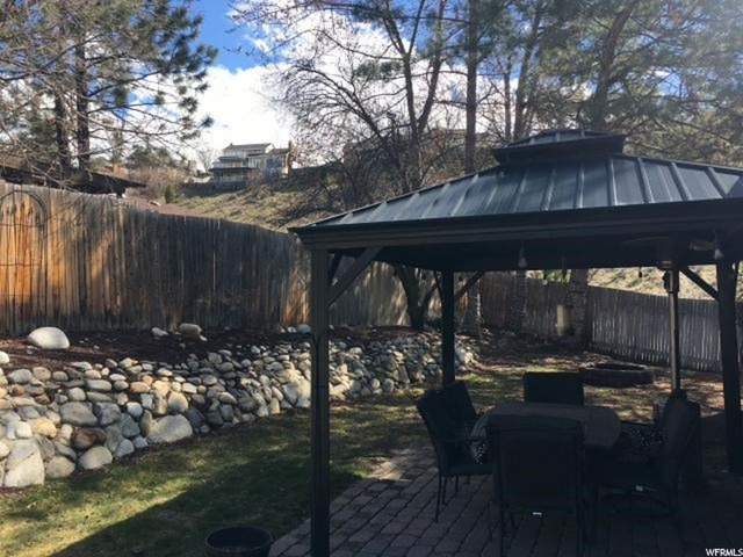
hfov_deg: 61.7
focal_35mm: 29
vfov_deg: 48.2
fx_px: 622
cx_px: 372
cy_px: 278
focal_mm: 4.15
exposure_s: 1/718
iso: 25
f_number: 2.2
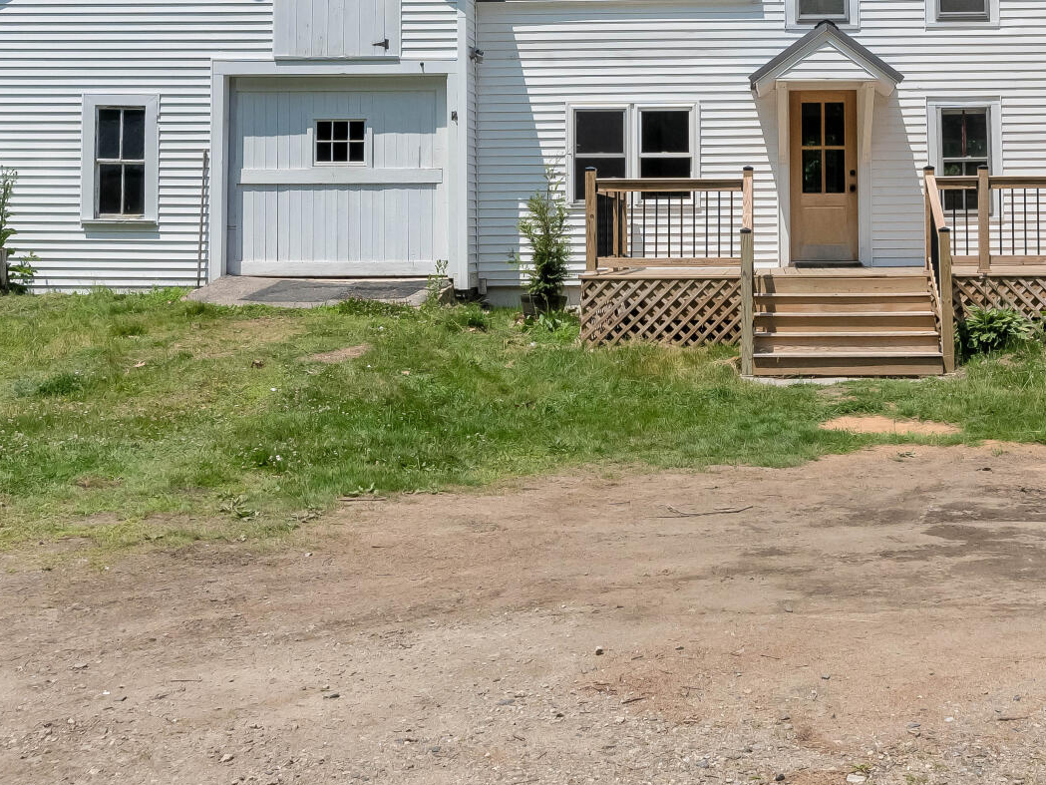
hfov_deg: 42.1
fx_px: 1330
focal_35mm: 44
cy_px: 112
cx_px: 733
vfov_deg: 31.7
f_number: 8
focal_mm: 16
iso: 800
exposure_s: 1/4000
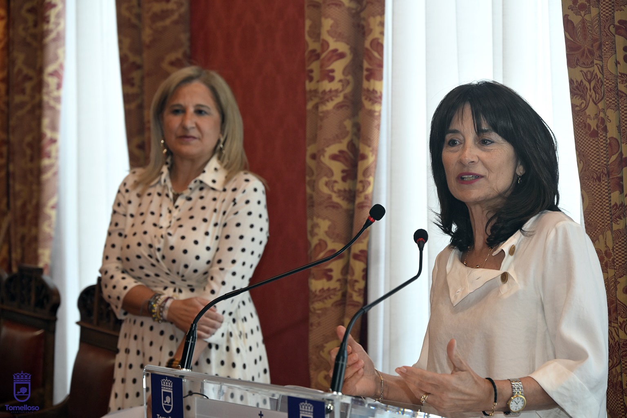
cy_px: 209
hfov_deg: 17.1
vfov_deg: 11.4
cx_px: 314
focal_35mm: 120
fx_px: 2090
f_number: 6.3
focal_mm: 120
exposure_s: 1/100
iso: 1600
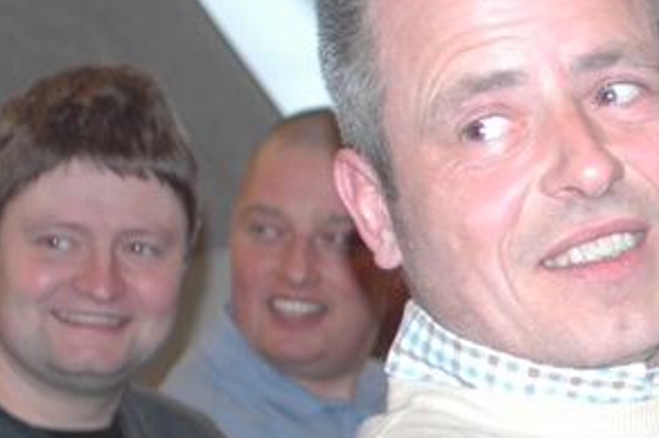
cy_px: 290
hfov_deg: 10.7
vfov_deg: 7.4
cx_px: 1043
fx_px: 3364
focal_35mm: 184
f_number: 2.8
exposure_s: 1/60
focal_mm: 28
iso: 200
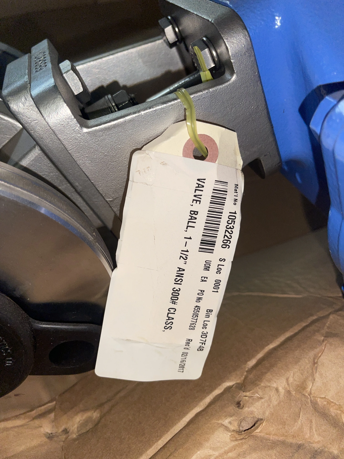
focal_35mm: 26
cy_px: 230
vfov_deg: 67.3
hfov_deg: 53.1
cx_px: 172
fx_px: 345
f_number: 1.6
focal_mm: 5.1
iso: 32
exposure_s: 1/70
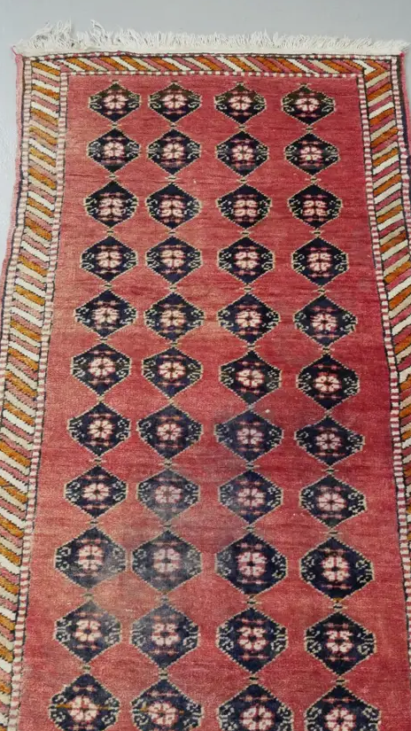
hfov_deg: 26.0
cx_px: 221
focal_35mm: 46
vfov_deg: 44.3
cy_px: 446
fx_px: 891
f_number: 5.6
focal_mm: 17
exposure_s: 1/60
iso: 2500
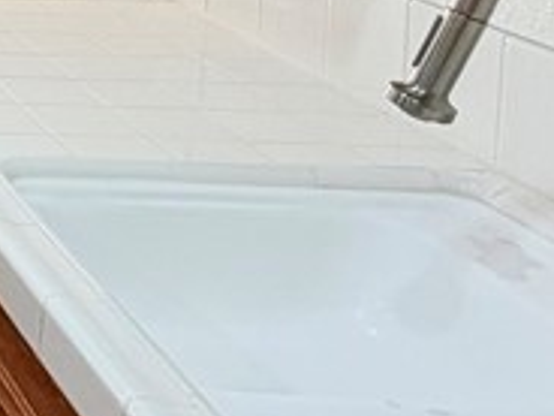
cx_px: -539
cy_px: -211
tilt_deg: -5.7
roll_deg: +0.7
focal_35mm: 78
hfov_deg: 17.9
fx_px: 1248
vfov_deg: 17.1
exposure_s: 1/120
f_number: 2.2
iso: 125
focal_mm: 2.22
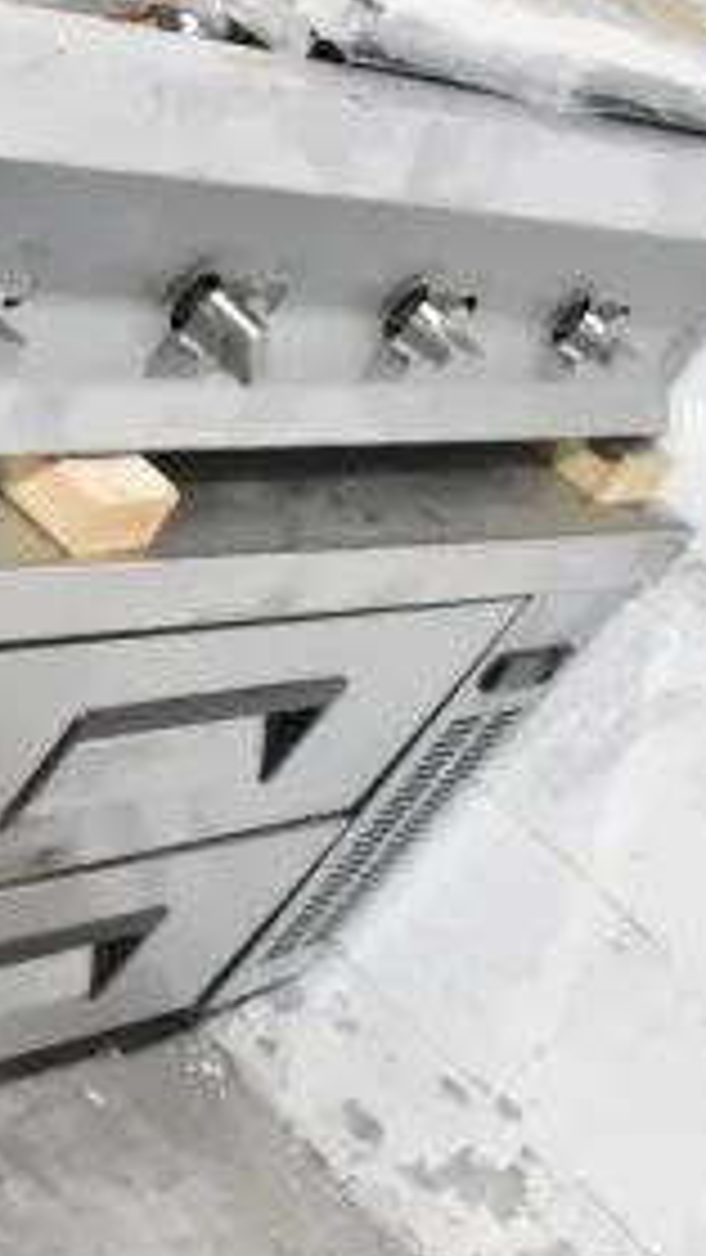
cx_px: -589
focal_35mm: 79
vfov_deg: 26.7
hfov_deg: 13.6
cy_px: 826
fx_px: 2633
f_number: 6.3
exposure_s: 1/160
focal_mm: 23
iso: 6400
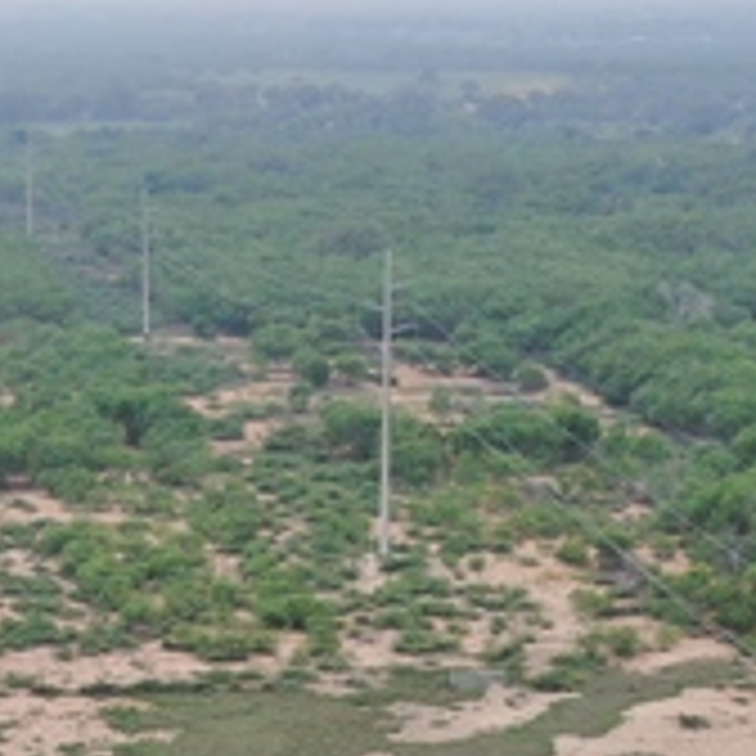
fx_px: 2743
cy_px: 950
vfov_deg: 15.1
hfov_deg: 15.7
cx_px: 243
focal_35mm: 111
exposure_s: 1/240
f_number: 3.2
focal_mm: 5.57
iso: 100
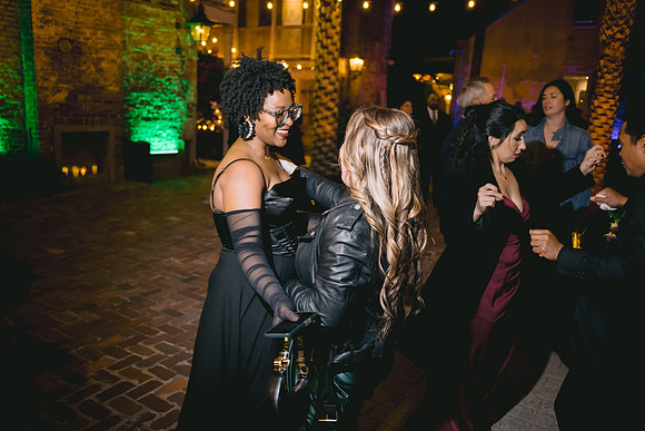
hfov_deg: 65.5
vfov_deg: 46.4
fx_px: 502
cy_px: 216
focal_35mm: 28
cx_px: 322
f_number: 2.8
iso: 1600
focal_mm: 28
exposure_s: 1/60
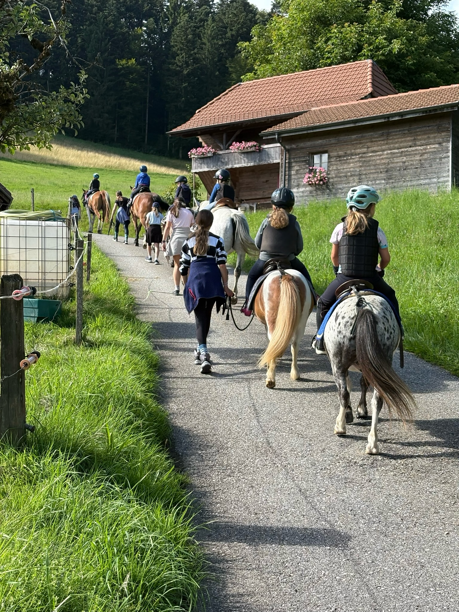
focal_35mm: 52
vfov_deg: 36.8
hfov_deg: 28.0
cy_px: 306
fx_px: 919
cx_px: 230
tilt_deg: +4.5
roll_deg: -1.4
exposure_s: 1/1484
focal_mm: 5.96
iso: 50
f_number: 1.6
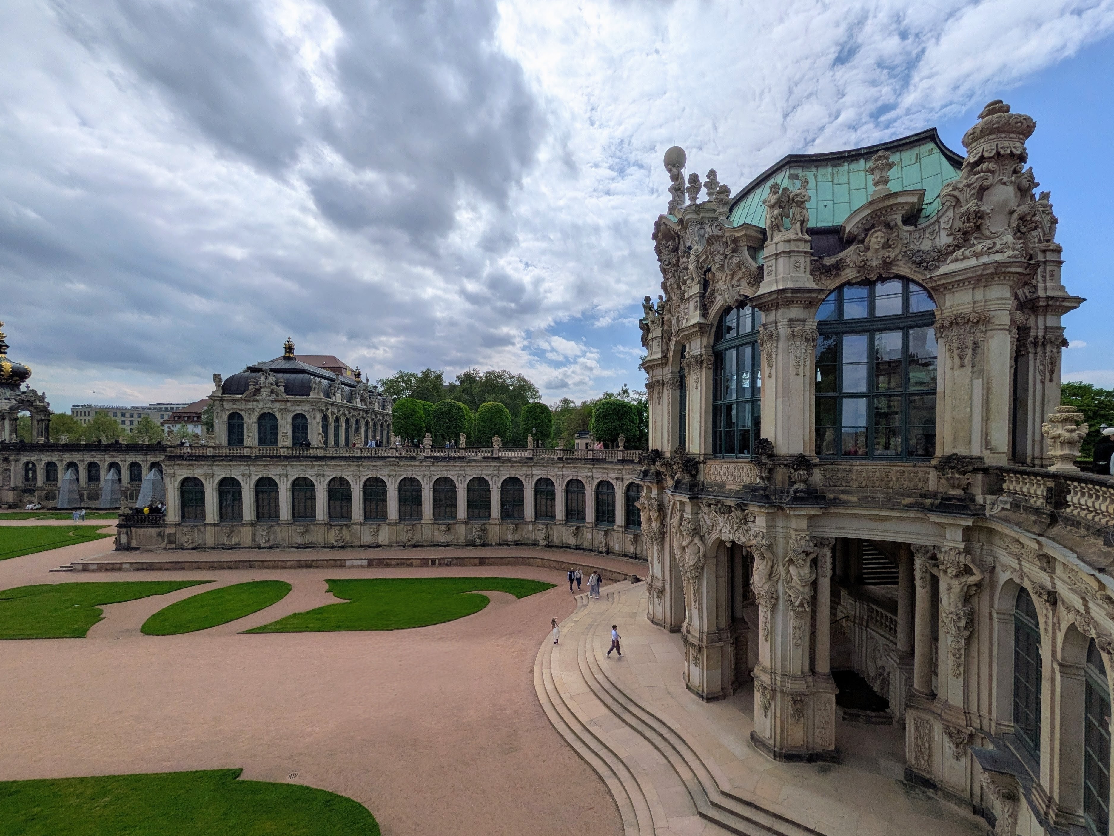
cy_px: 448
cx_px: 596
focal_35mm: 15
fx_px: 483
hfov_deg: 98.0
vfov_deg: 81.6
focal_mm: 1.83
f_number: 2.2
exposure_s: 1/8000
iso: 55
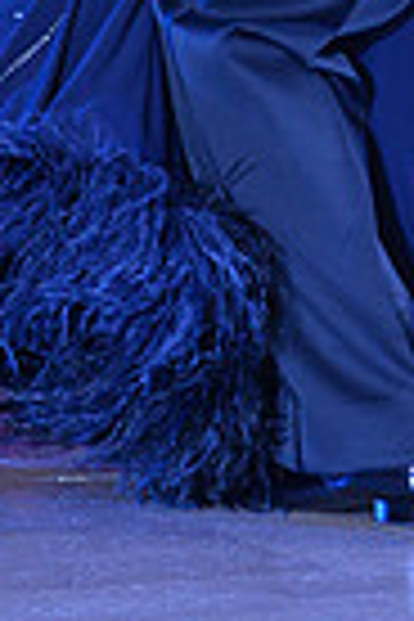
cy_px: -490
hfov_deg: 2.3
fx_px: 10487
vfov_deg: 3.4
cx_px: 416
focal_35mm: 608
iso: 4000
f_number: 4
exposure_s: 1/250
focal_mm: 145
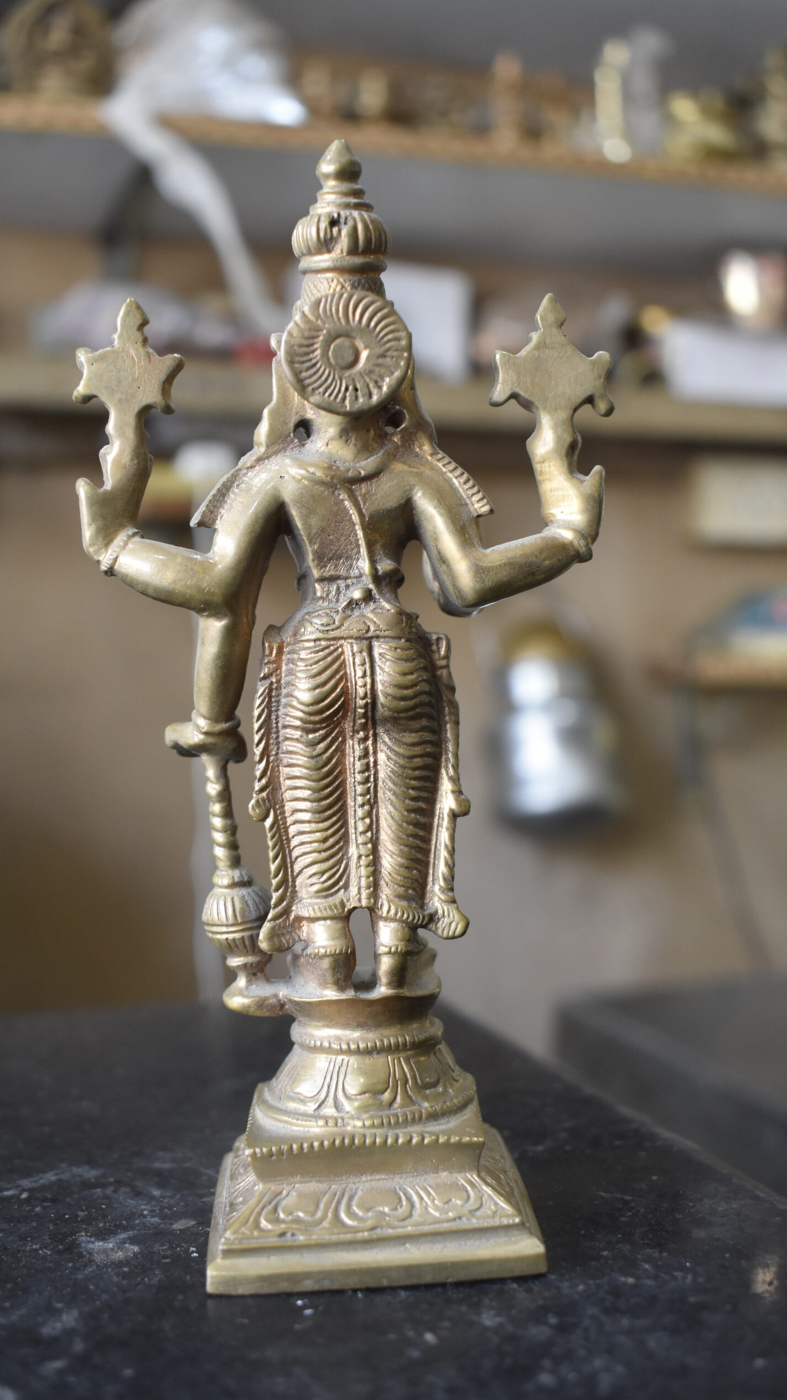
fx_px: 1299
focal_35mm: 35
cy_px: 702
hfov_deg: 33.7
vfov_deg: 56.6
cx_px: 405
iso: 1000
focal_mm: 22
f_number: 4
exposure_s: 1/60
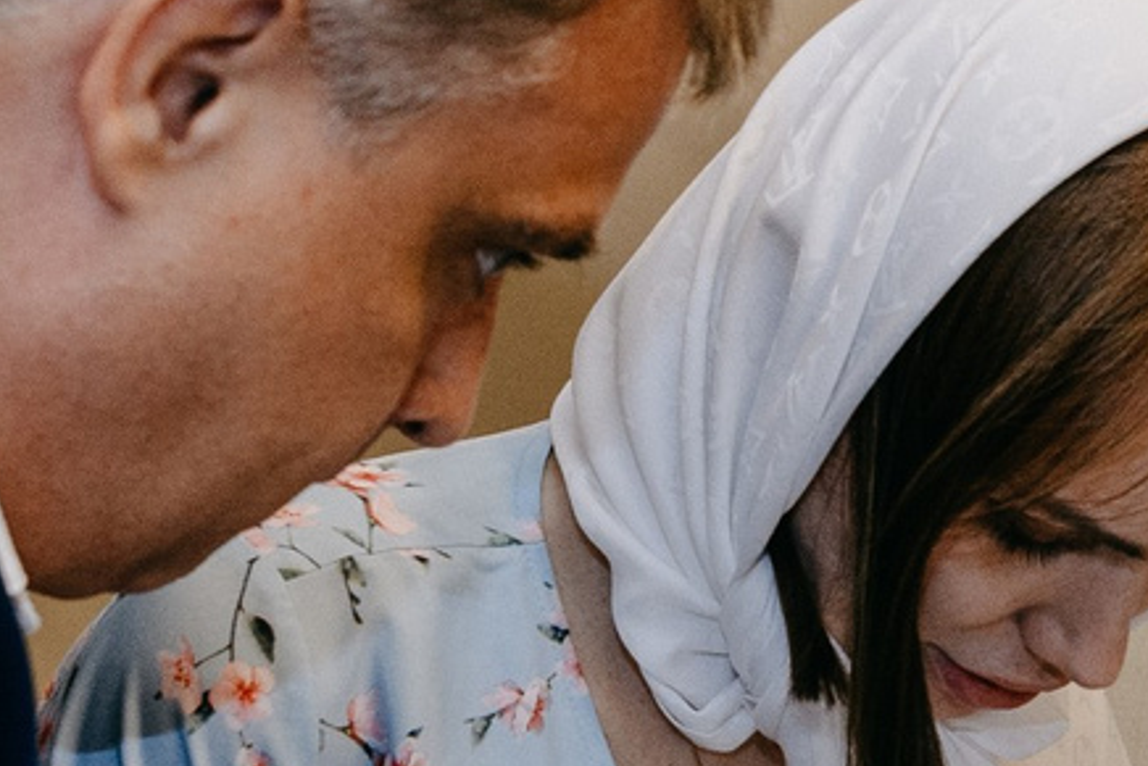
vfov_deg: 9.5
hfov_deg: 14.2
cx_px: 1327
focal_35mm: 141
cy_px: 1065
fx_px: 4498
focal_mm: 24
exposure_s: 1/160
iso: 500
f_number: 3.5
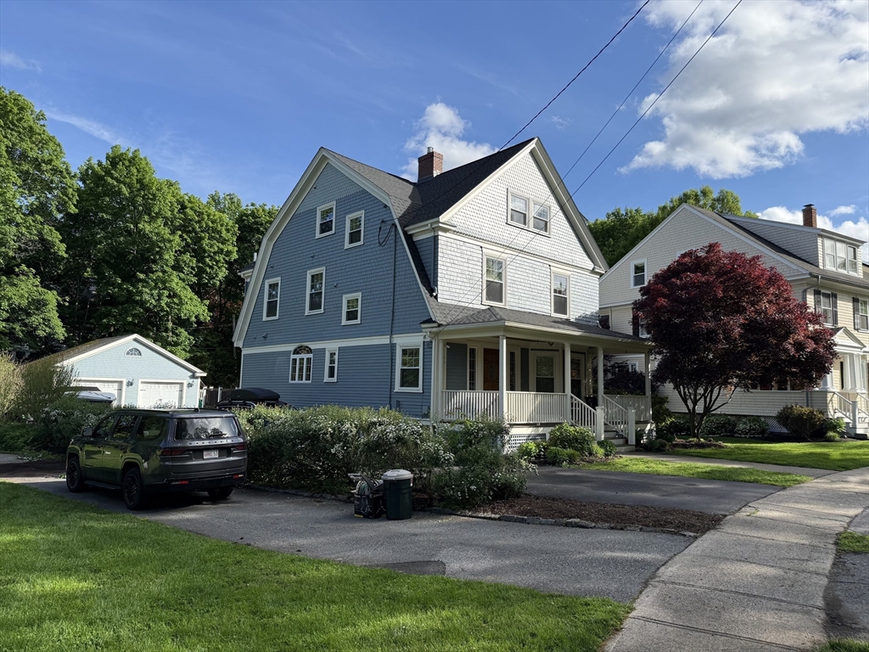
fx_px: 602
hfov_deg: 71.6
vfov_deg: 56.8
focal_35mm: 24
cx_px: 434
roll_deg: -0.9
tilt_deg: +6.6
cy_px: 326
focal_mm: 6.76
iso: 100
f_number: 1.78
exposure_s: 1/3145
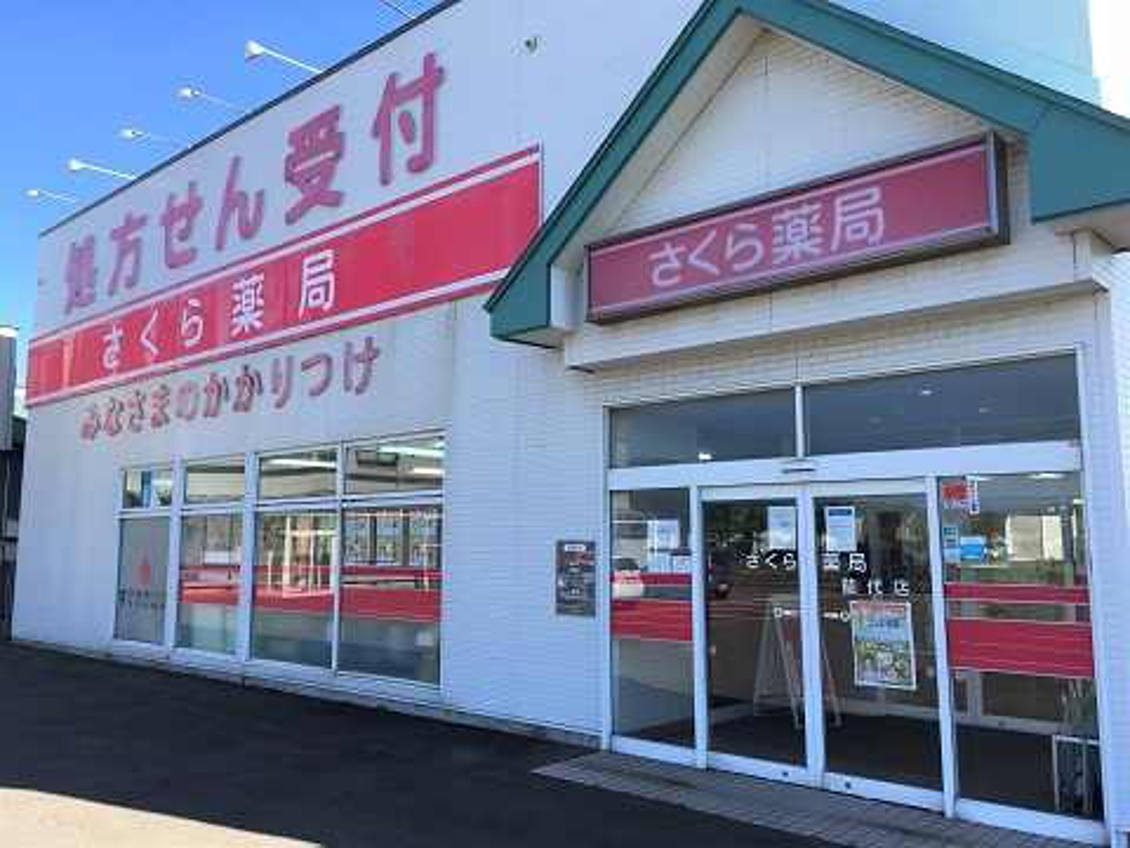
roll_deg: -0.3
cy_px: 424
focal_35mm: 29
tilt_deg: +6.4
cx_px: 565
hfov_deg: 61.7
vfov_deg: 48.2
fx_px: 947
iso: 25
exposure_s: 1/545
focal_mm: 4.15
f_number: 2.2
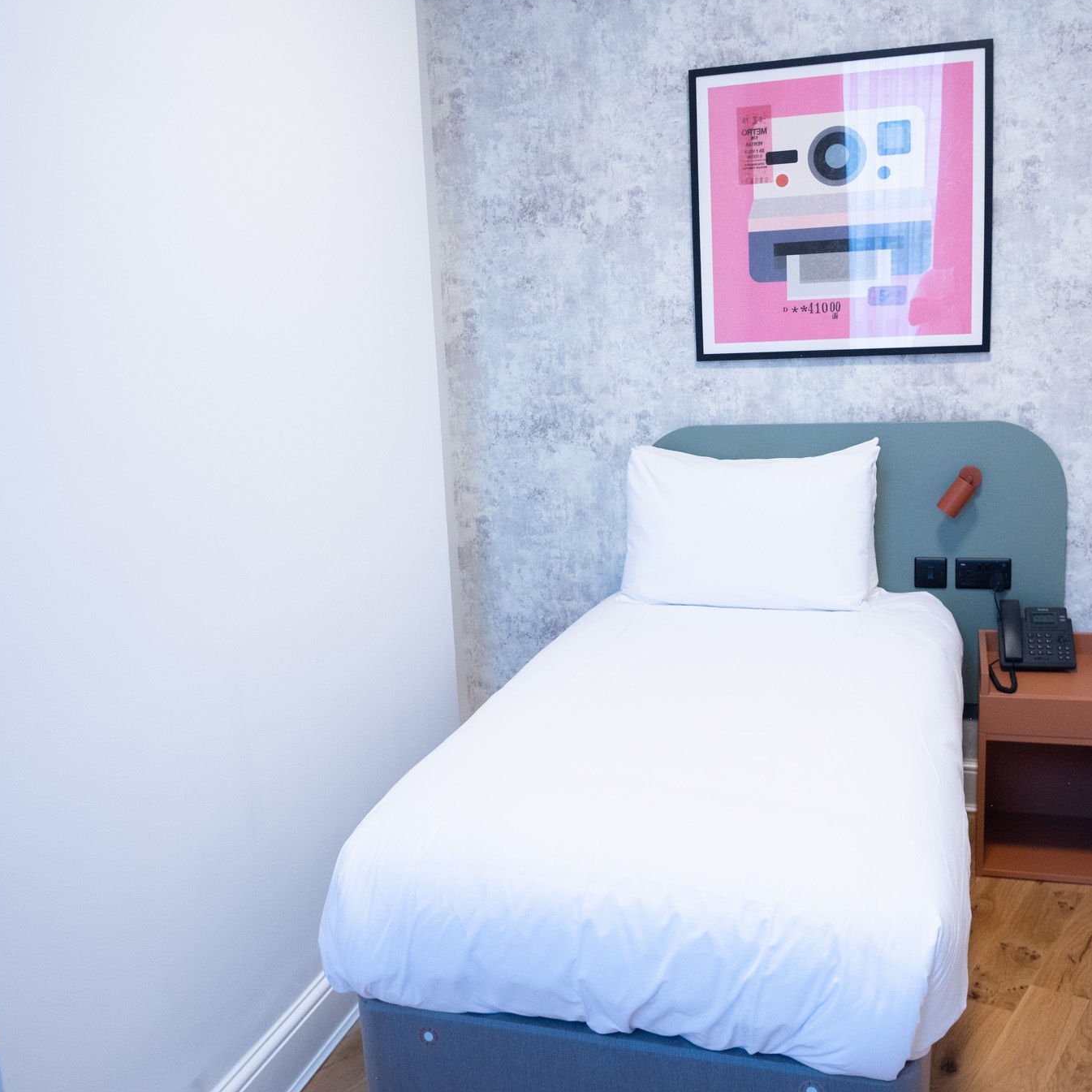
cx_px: 551
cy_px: 543
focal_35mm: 33
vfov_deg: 49.7
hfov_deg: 49.7
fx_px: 1178
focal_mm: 17
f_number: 2.8
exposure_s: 1/80
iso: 800
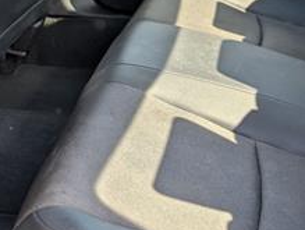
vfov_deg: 21.1
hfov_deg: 27.7
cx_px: 132
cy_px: 125
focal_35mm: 70
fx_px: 618
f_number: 1.68
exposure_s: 1/476
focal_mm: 6.9
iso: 97
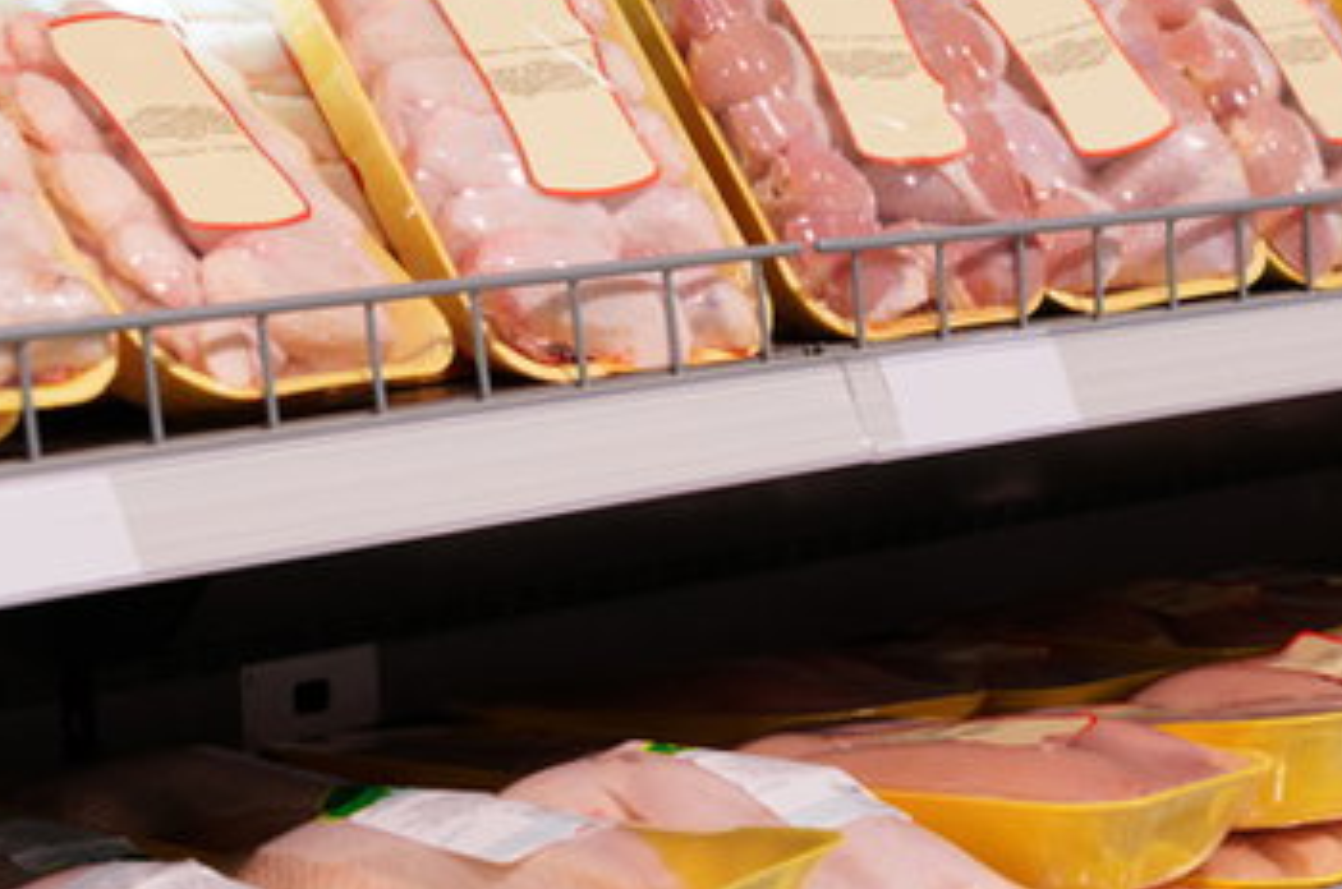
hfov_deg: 16.4
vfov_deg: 11.3
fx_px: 4465
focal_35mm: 120
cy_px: 761
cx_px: 1587
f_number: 4
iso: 400
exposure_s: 1/60
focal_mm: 35
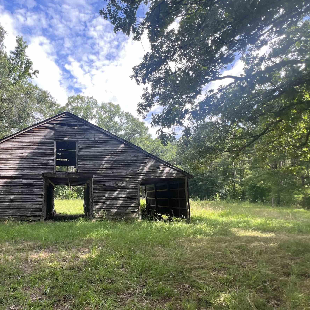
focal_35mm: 20
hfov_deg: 70.9
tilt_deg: +5.5
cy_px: 175
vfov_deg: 74.5
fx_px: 203
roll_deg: +0.0
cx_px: 86
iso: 32
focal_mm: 1.57
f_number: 1.8
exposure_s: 1/236
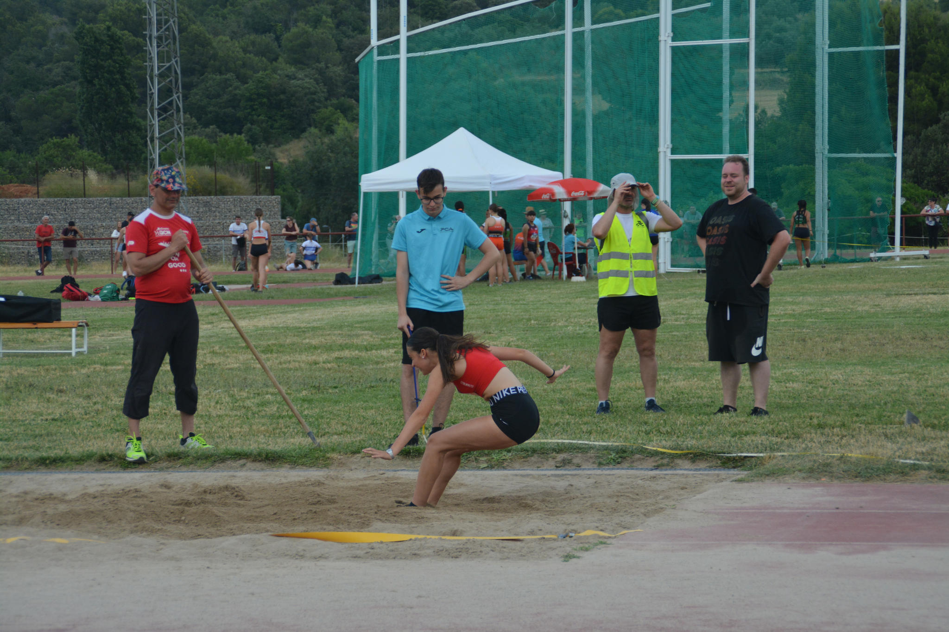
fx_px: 3163
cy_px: 316
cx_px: 474
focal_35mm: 120
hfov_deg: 17.1
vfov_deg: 11.4
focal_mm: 80
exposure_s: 1/1000
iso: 640
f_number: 5.6
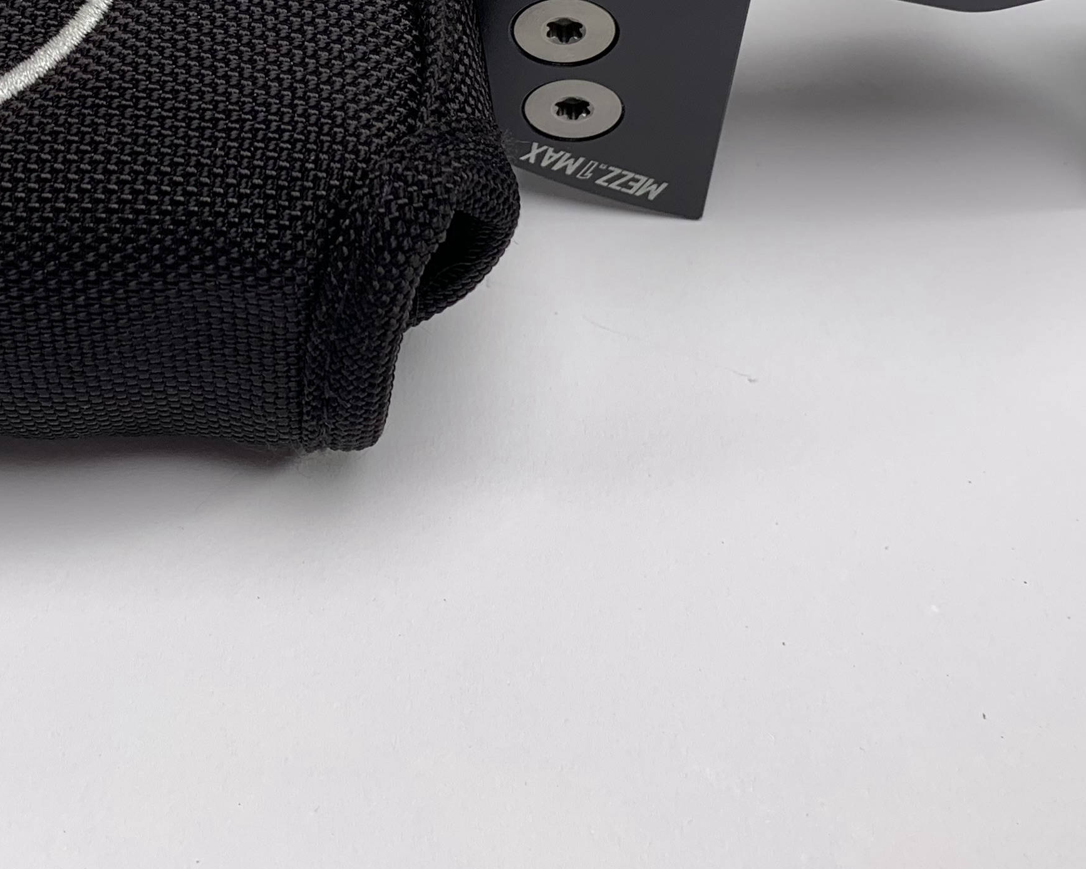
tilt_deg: -54.8
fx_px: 1896
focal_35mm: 59
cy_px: 20
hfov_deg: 31.7
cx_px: 354
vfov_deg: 24.7
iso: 25
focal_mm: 4.25
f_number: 1.8
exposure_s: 1/128
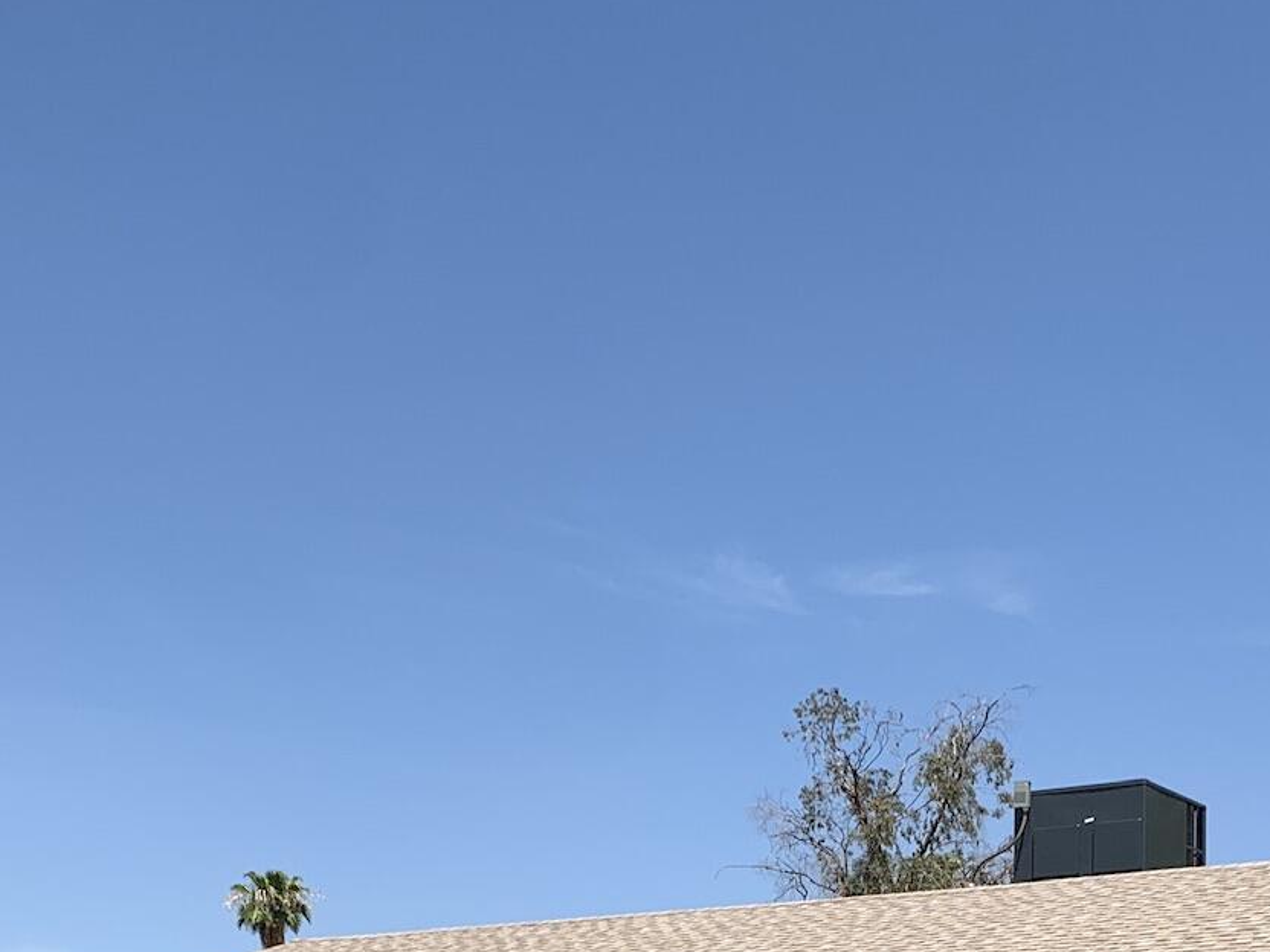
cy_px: 1115
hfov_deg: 30.0
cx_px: 890
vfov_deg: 21.4
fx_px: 2348
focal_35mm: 64
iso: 25
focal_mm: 4.25
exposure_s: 1/3185
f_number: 1.8
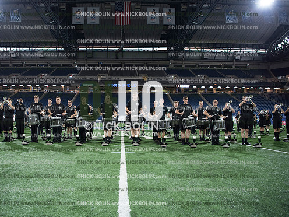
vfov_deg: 51.4
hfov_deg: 64.9
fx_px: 225
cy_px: 109
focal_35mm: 27
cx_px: 121
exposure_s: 1/200
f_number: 3.2
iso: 2800
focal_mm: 24
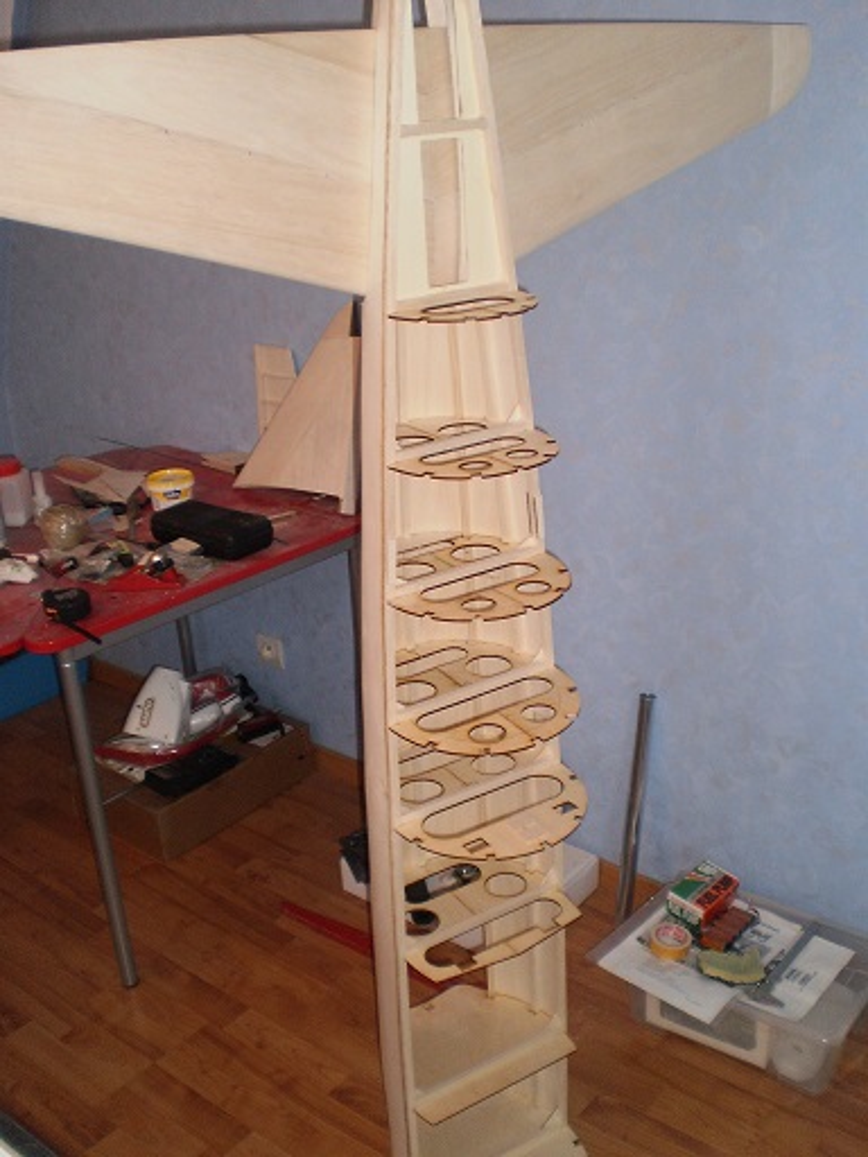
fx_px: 1204
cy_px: 578
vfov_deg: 51.4
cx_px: 434
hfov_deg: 39.7
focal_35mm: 36
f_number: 3.1
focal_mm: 6.3
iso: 125
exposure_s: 1/30
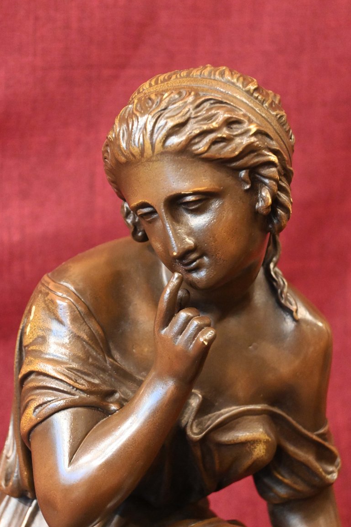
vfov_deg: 27.5
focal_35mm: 74
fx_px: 1075
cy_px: 273
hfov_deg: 18.5
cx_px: 175
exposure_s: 1/60
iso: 8000
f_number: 6
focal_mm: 47
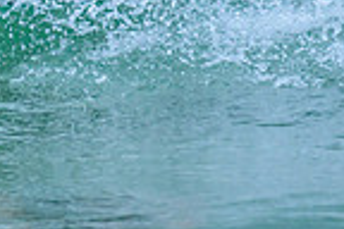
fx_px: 23476
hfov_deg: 0.8
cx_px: -129
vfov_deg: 0.6
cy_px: -189
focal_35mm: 2457
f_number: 8
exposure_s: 1/2000
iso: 1800
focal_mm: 530
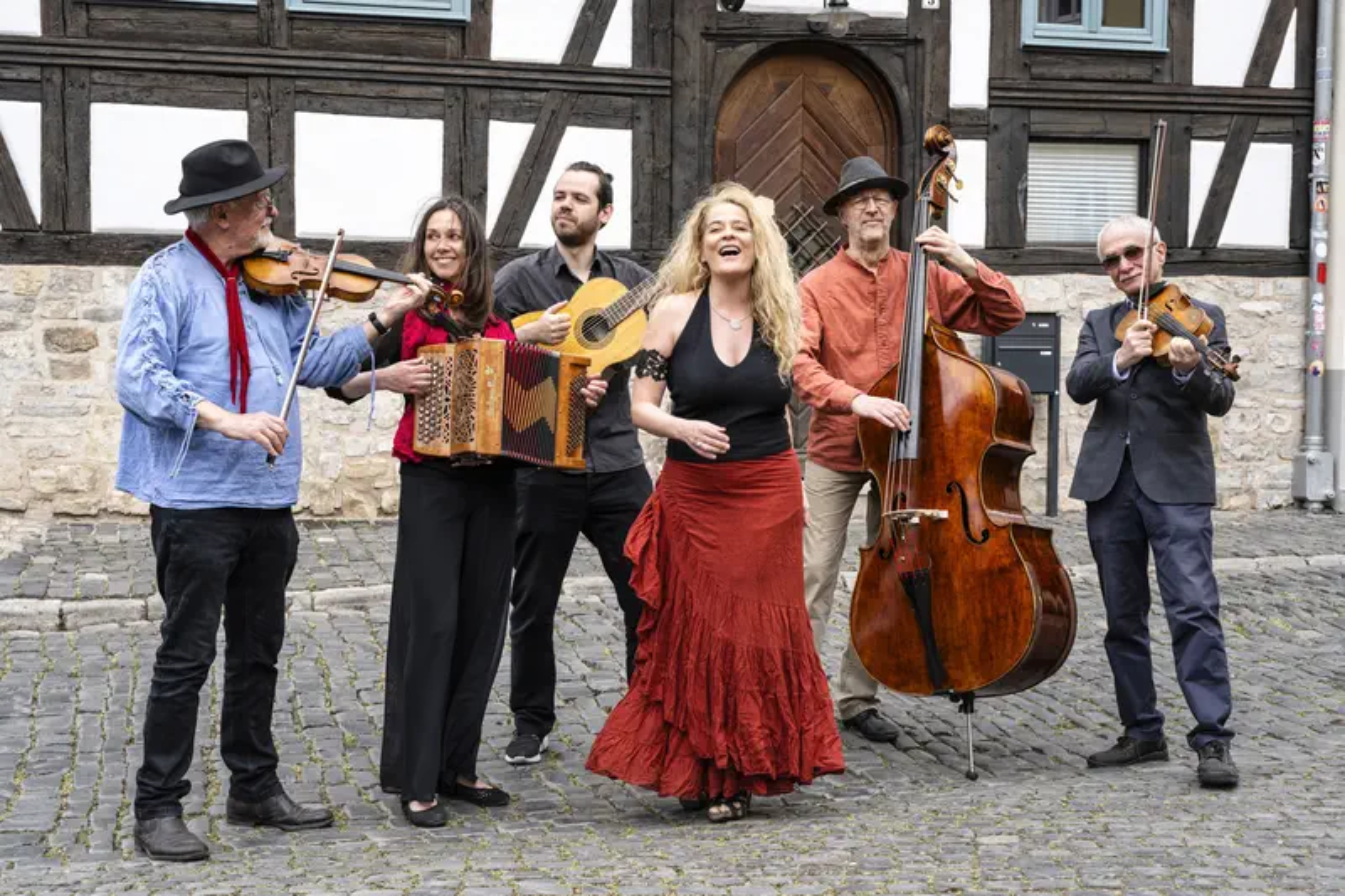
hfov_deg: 42.8
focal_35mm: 46
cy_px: 448
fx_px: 1718
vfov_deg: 29.2
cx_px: 672
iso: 560
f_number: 6.3
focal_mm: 46
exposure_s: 1/500
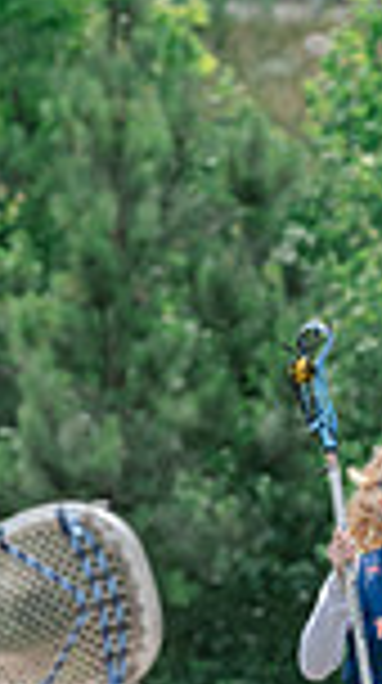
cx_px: 380
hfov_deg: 1.1
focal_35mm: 1108
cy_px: 817
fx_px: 20041
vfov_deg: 2.0
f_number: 4.5
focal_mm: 200
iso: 250
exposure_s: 1/1250
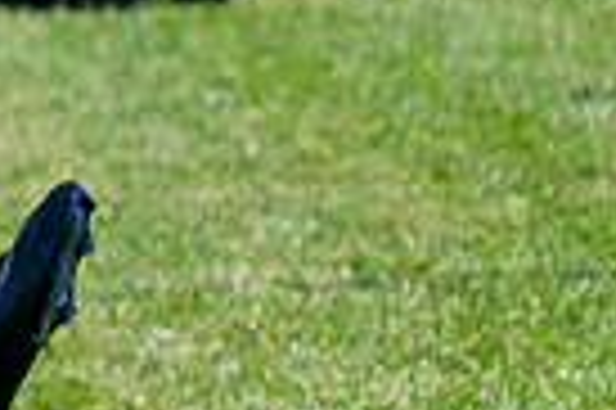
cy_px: 52
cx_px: -812
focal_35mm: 528
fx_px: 9024
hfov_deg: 3.9
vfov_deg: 2.6
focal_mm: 100
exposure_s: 1/1250
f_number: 4.5
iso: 250
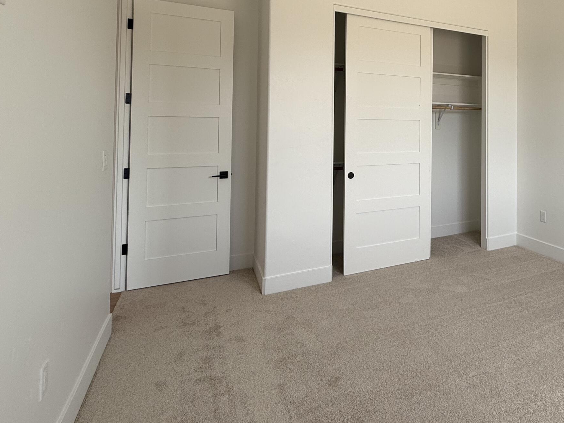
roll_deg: -1.2
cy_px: 119
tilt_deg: +1.4
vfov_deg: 54.8
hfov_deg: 67.0
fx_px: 391
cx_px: 424
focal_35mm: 24
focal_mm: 2.22
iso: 50
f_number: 2.2
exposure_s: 1/114
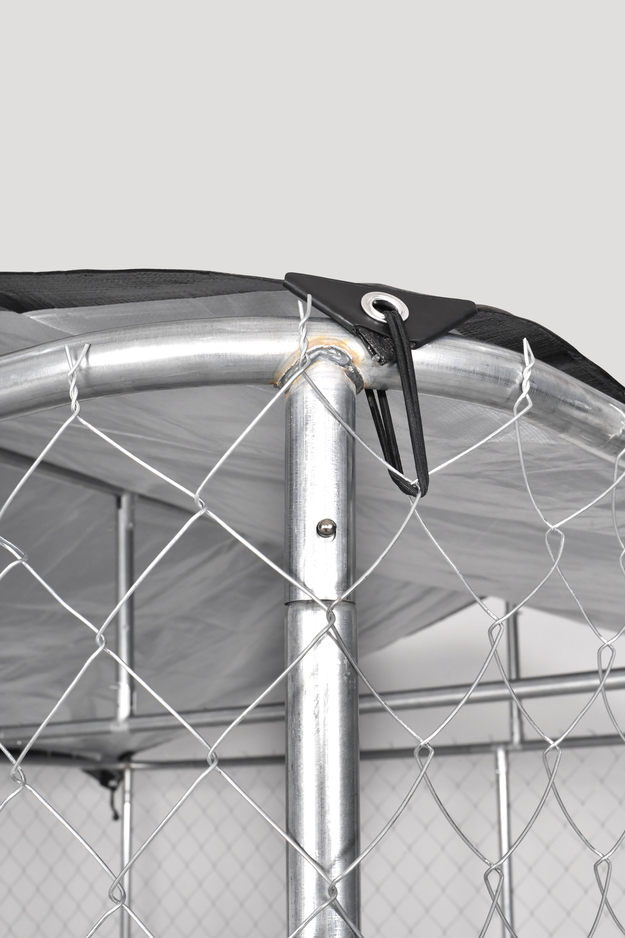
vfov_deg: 39.6
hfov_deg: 27.0
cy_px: 469
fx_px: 1302
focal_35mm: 50
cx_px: 312
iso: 2000
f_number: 16
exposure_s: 1/160
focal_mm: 50
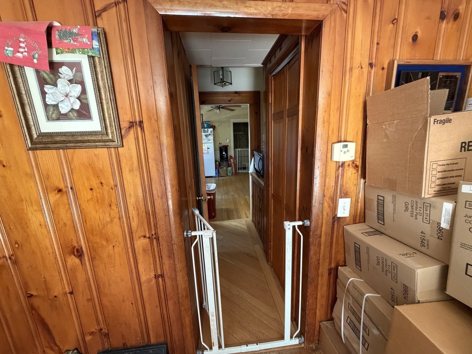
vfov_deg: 85.7
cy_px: 177
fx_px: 191
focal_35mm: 14
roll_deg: +1.9
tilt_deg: -12.7
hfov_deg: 102.1
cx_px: 236
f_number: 2.2
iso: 400
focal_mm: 2.22
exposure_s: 1/60
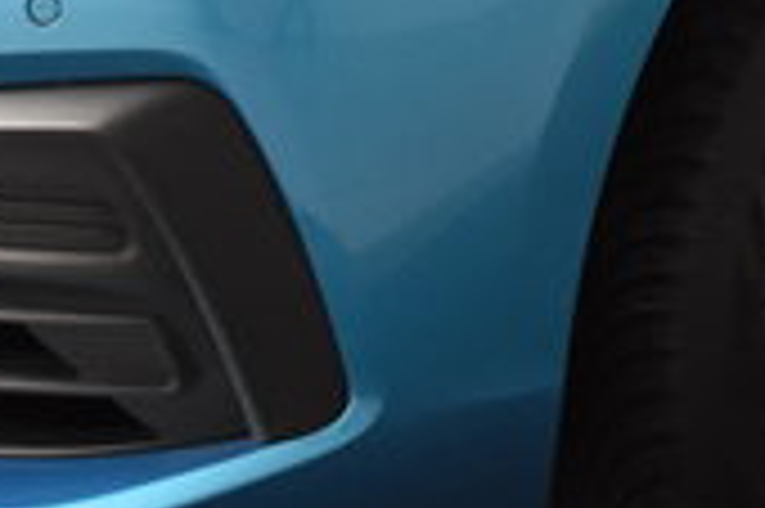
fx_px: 4225
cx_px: 1084
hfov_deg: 10.1
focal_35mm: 199
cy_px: -272
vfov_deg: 6.8
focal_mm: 22
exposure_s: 1/60
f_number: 4
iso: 1600
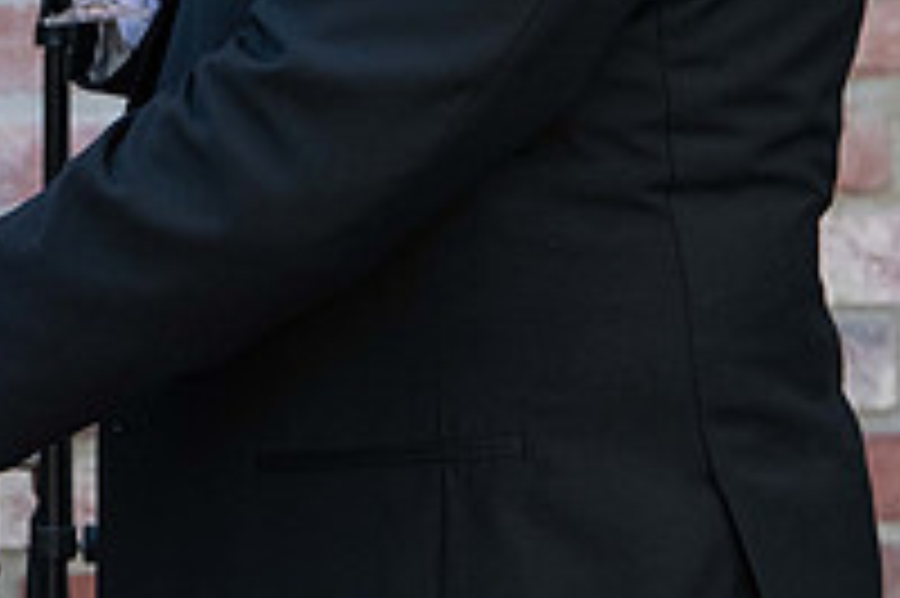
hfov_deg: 5.1
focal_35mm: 407
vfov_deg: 3.4
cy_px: -245
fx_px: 10166
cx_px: 18
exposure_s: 1/1000
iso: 1250
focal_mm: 140
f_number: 5
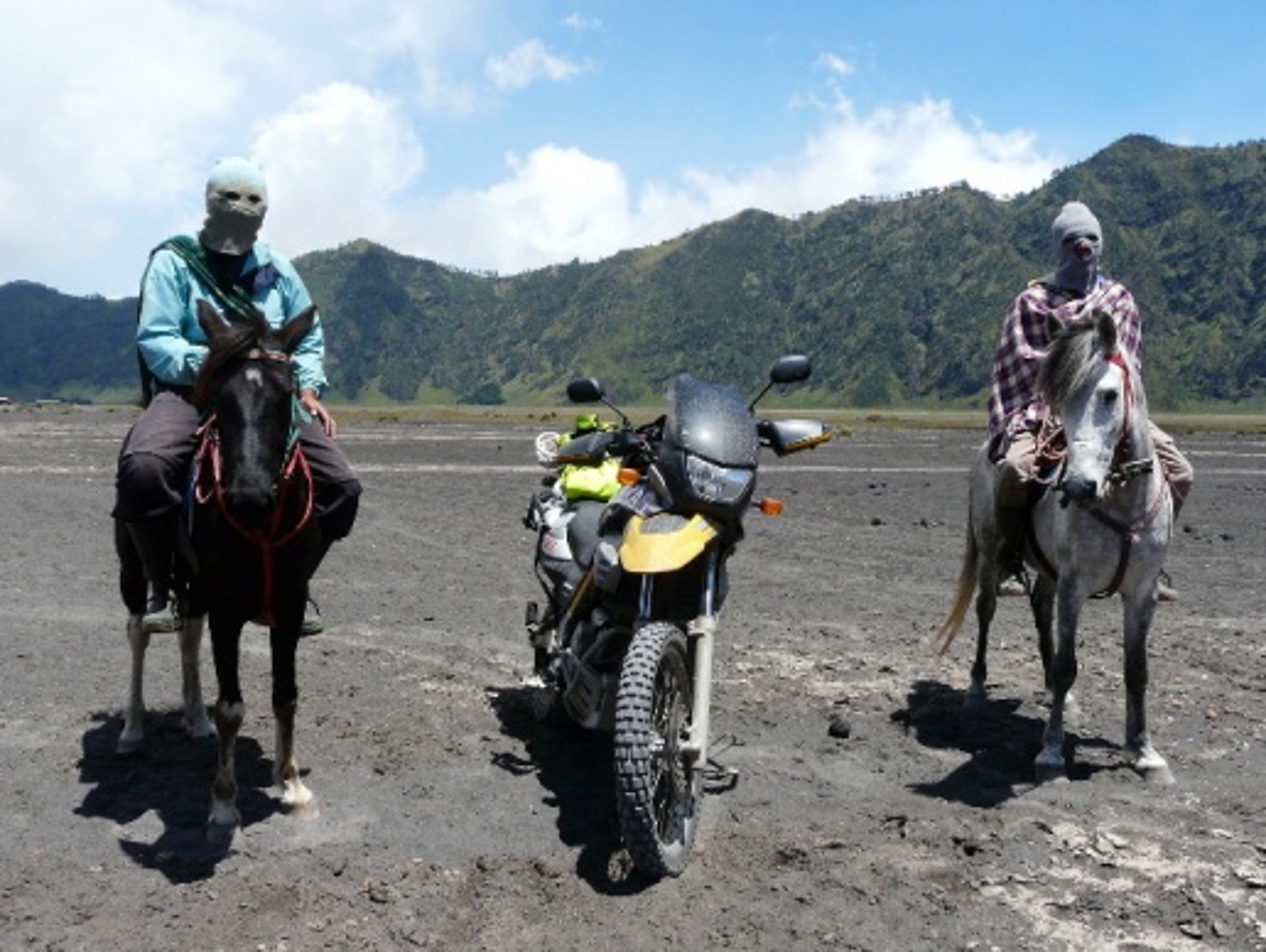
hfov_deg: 56.8
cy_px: 465
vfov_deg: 44.2
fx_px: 1171
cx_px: 643
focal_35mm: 32
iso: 100
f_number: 5.6
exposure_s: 1/400
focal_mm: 4.6
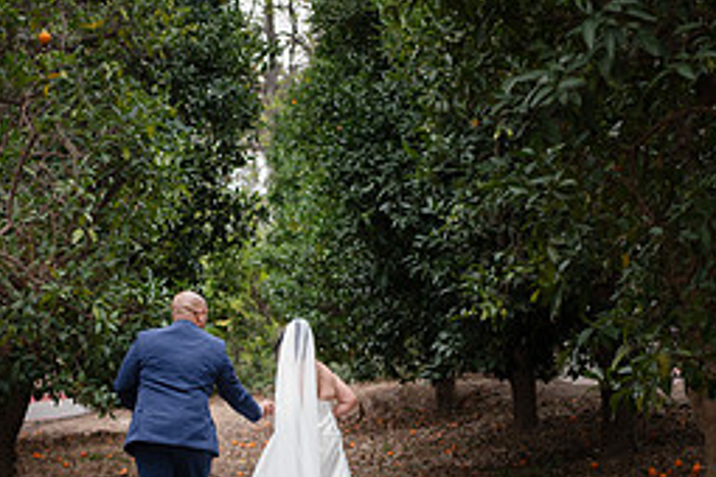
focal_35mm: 91
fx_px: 1810
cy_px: 376
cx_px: 275
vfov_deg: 14.9
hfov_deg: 22.3
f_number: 2
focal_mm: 40
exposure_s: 1/80
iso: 100
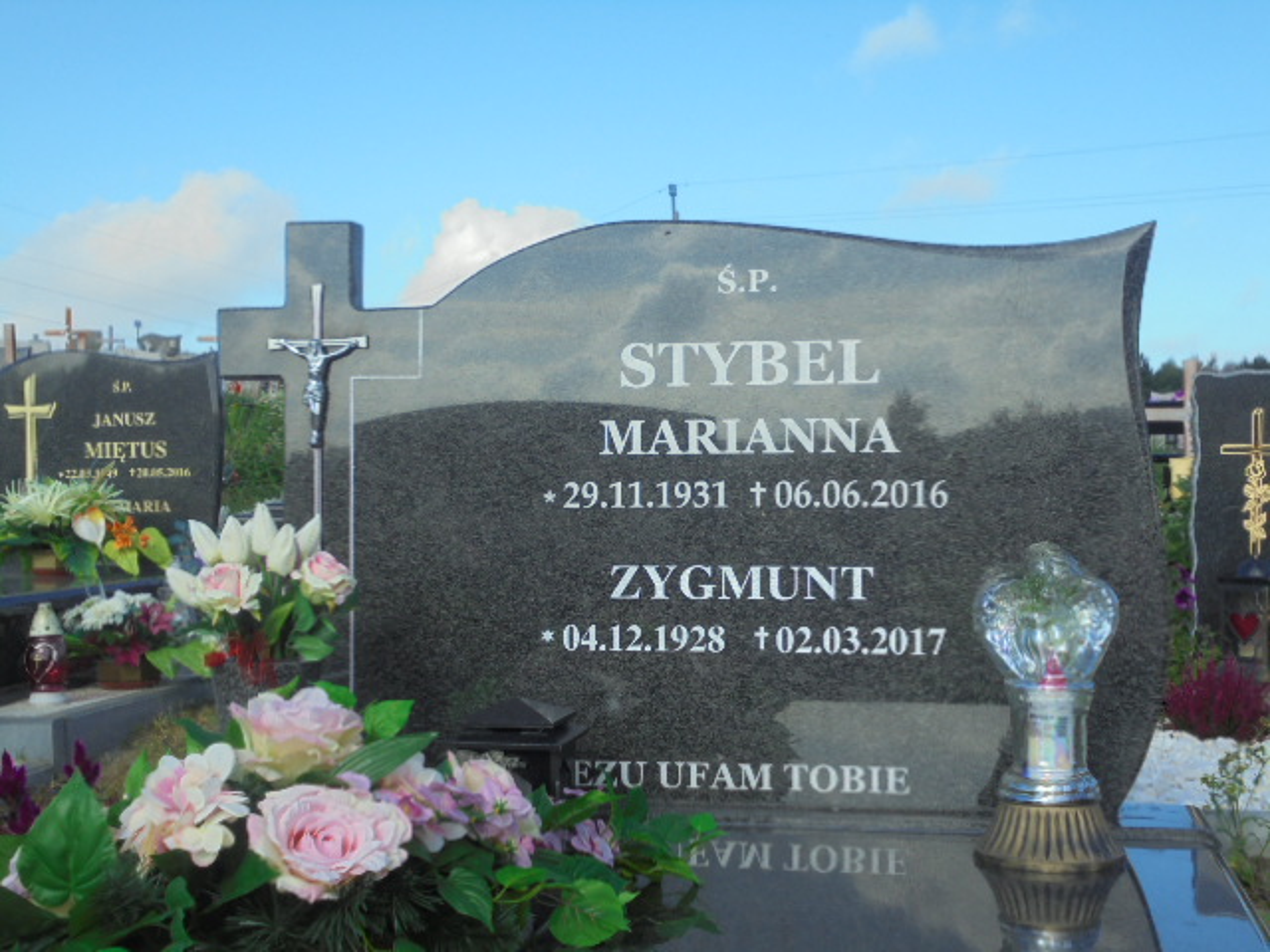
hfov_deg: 38.9
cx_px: 635
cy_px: 476
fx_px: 1798
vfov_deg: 29.7
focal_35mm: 49
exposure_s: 1/500
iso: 100
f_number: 4.8
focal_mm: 8.9
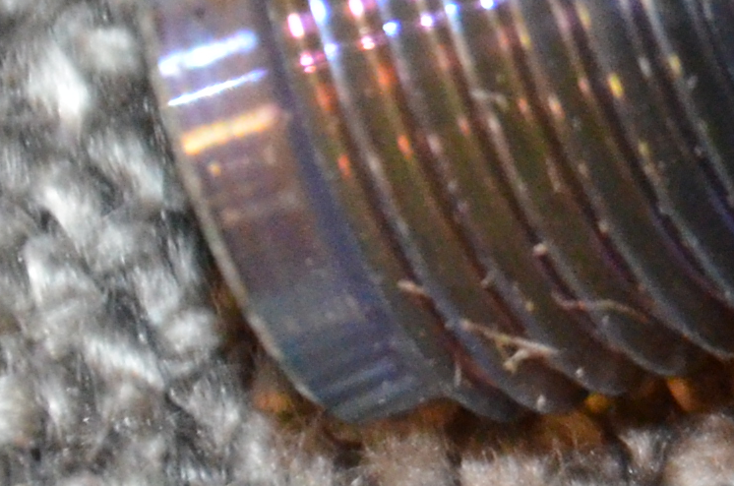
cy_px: -277
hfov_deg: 2.0
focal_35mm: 1040
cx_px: 1347
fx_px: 21165
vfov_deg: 1.3
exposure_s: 1/60
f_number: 6.3
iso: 2500
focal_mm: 105
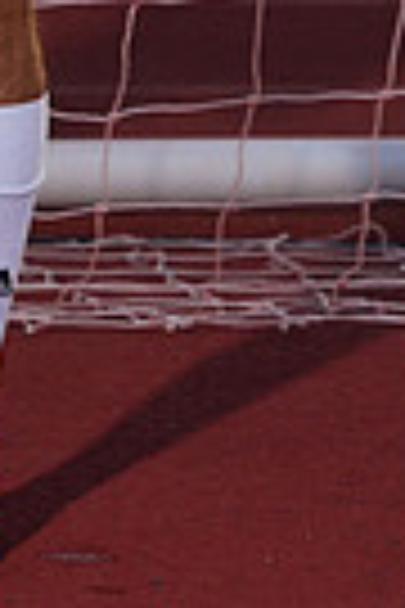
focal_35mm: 1035
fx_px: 17464
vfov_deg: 2.0
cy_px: -459
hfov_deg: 1.3
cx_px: -169
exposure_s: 1/250
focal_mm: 241
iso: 200
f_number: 5.6
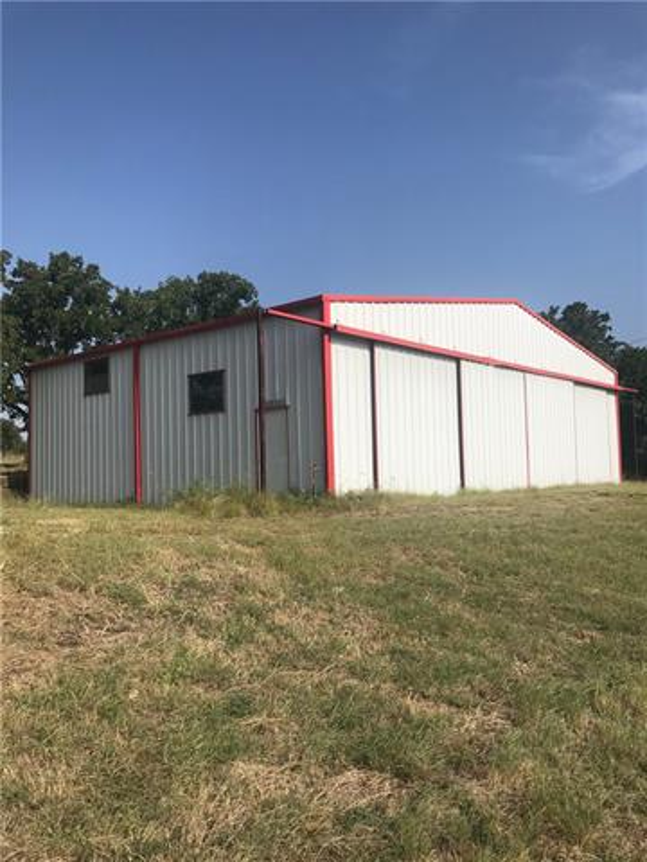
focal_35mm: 28
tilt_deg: +3.7
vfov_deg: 63.4
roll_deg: +1.2
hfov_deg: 49.7
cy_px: 431
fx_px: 698
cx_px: 324
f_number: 1.8
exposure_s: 1/4367
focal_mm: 3.99
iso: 20
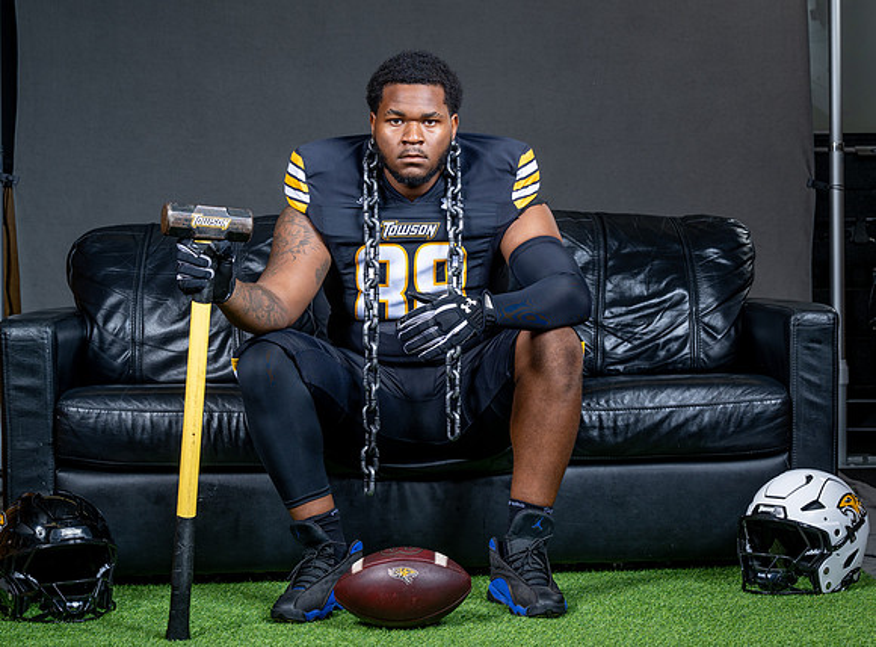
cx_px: 556
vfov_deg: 19.8
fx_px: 1852
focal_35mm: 74
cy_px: 371
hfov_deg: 26.5
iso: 100
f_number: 6.3
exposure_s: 1/200
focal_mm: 60
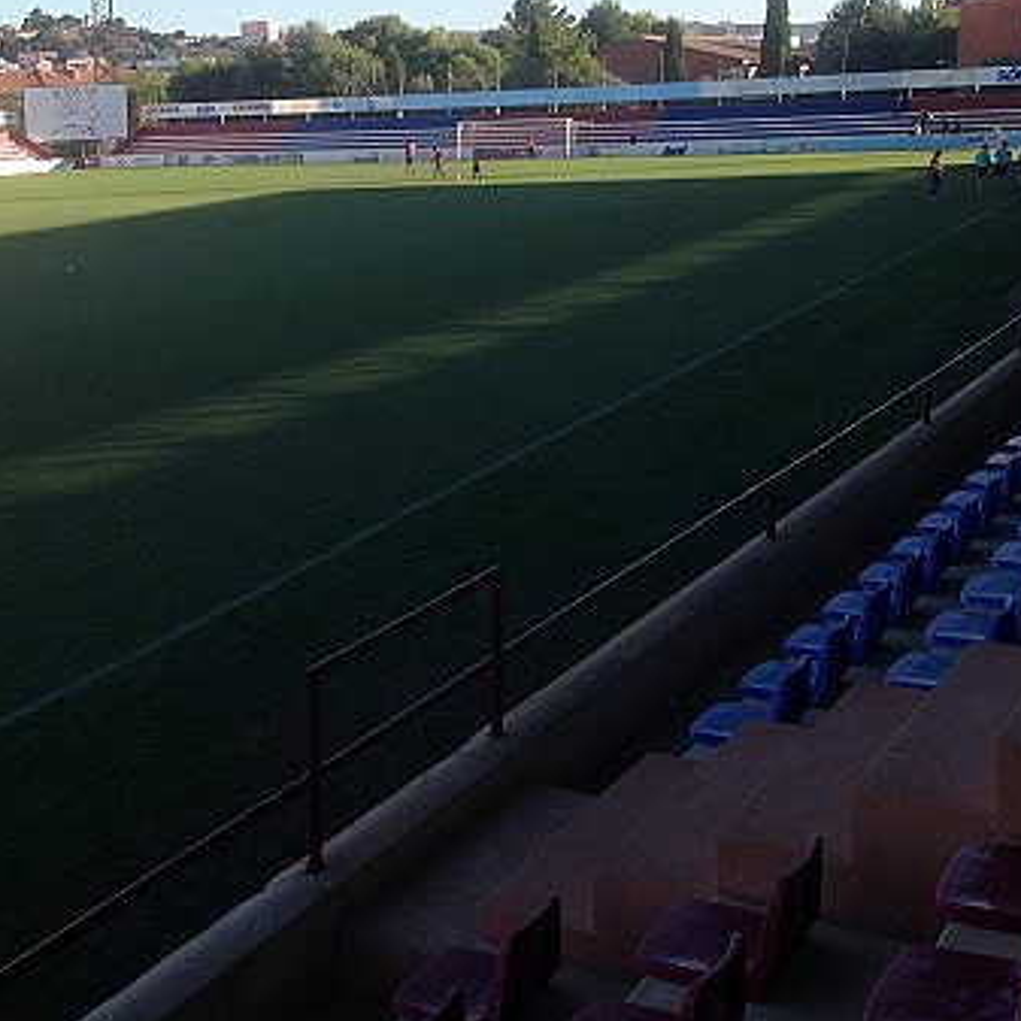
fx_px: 1735
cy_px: 424
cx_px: 221
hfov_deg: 32.0
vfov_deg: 32.7
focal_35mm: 52
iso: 50
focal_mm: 4.12
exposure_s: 1/753
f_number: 2.4
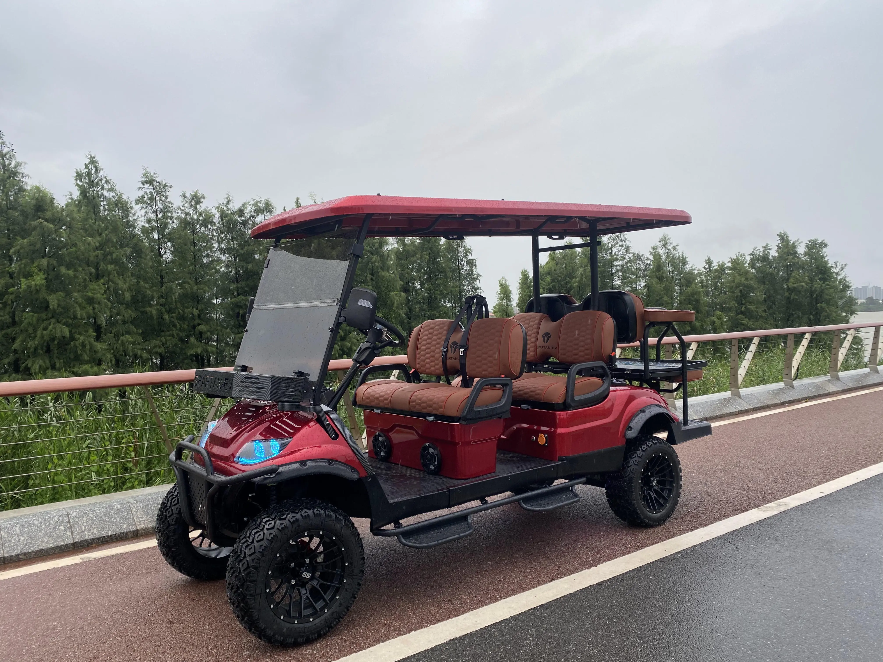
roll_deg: +1.0
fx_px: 663
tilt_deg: -1.0
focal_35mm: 26
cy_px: 331
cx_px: 442
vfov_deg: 53.1
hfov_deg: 67.3
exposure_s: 1/522
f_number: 1.8
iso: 32
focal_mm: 4.25
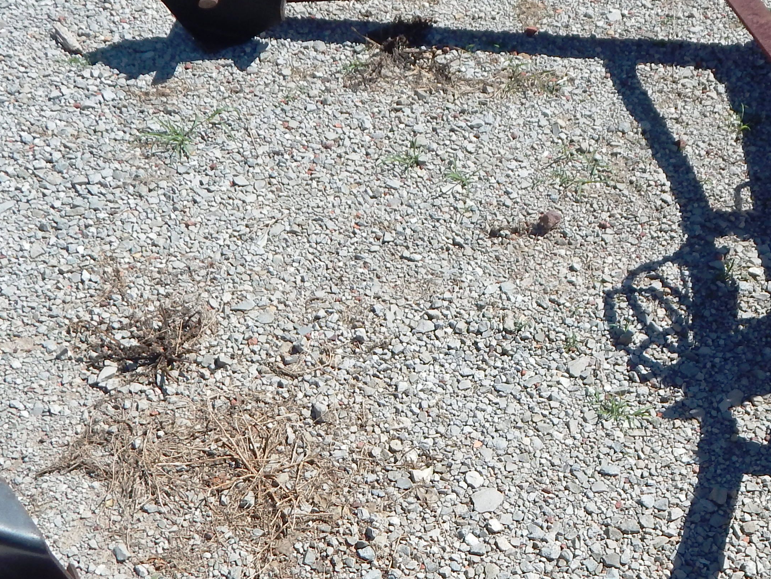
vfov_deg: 30.8
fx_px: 1047
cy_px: 352
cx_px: 490
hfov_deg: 40.1
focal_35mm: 47
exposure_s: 1/500
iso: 125
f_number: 6
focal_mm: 4
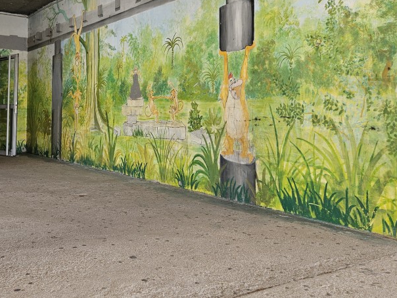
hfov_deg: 47.1
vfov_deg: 36.3
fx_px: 447
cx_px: 132
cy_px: 91
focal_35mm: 39
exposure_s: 1/100
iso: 80
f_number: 1.8
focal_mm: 5.4
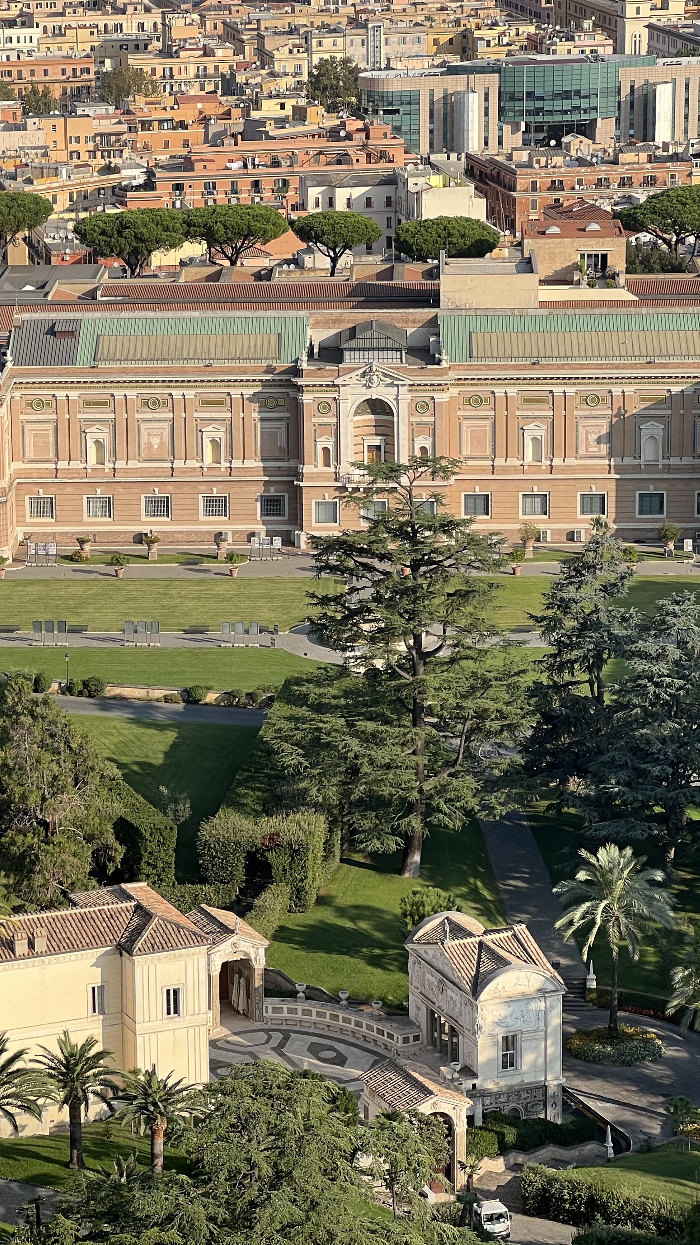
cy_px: 623
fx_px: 3696
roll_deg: +1.3
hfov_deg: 10.8
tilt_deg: -14.5
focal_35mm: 112
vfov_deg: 19.1
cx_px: 171
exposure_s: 1/477
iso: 32
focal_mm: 9
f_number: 2.8
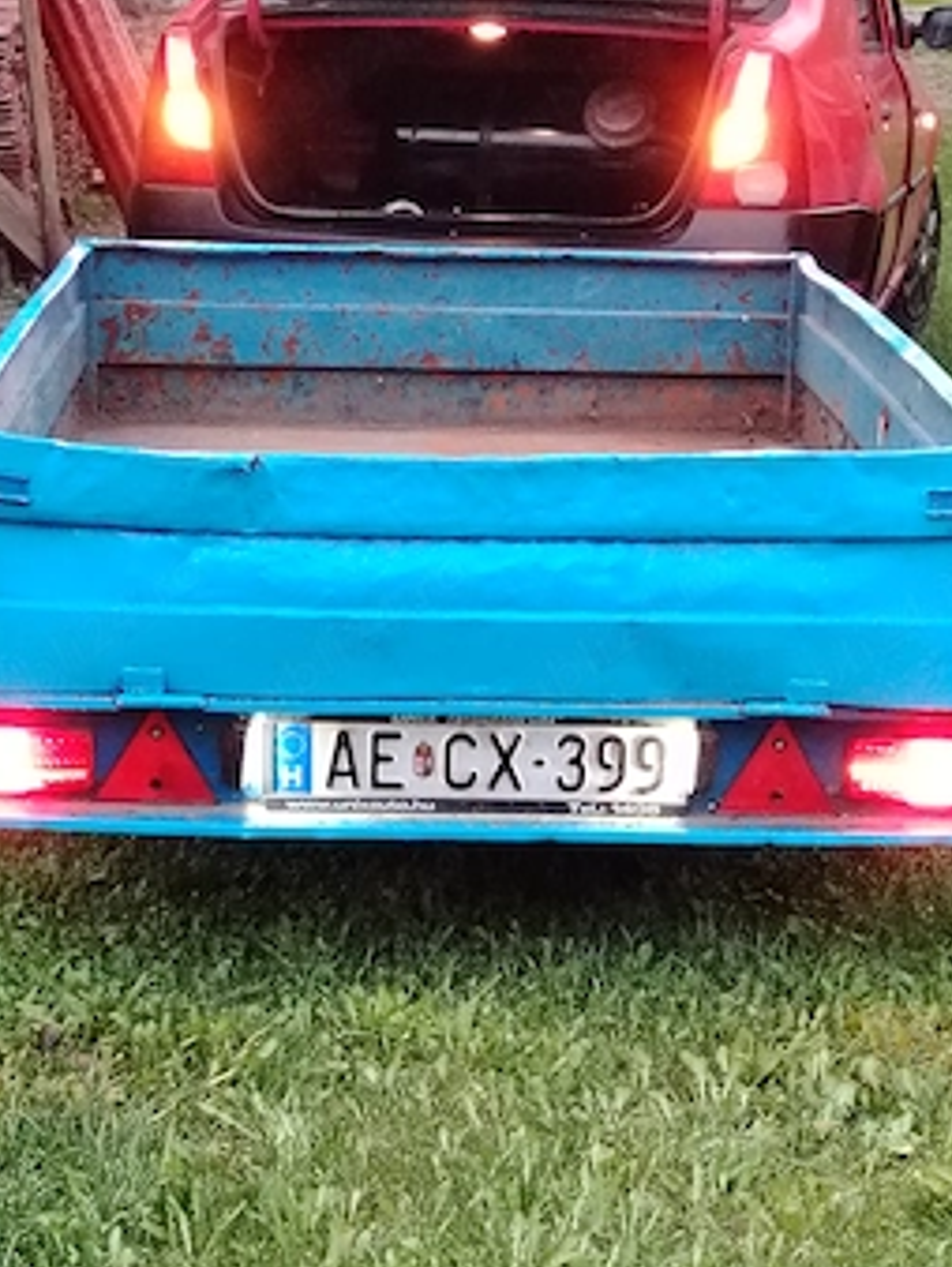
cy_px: 708
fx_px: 3076
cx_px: 476
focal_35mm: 84
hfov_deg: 17.6
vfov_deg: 23.3
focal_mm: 5.25
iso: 1950
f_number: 1.75
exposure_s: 1/33.3
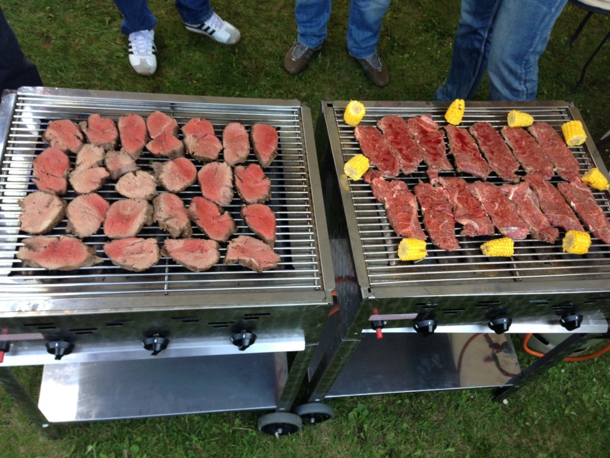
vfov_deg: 42.9
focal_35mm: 33
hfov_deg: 55.4
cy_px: 229
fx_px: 582
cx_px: 305
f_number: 2.4
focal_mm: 4.13
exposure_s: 1/60
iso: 64
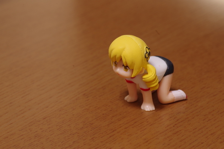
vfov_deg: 10.2
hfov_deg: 15.2
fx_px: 840
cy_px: 74
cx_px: 112
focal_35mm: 135
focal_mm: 90
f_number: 11
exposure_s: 2
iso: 200
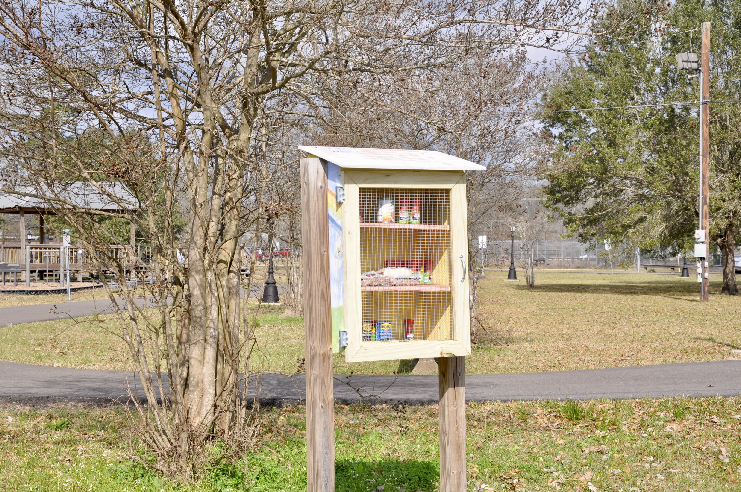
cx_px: 370
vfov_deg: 20.1
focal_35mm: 68
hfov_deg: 29.9
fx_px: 1388
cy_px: 246
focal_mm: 45
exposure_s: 1/320
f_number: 9
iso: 200
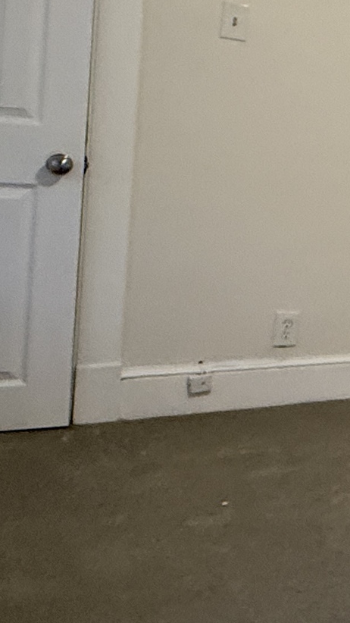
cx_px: 734
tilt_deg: -2.4
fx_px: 941
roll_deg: -5.3
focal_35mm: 57
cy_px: 207
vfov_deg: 36.2
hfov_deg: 15.8
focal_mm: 2.22
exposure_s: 1/60
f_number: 2.2
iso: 250
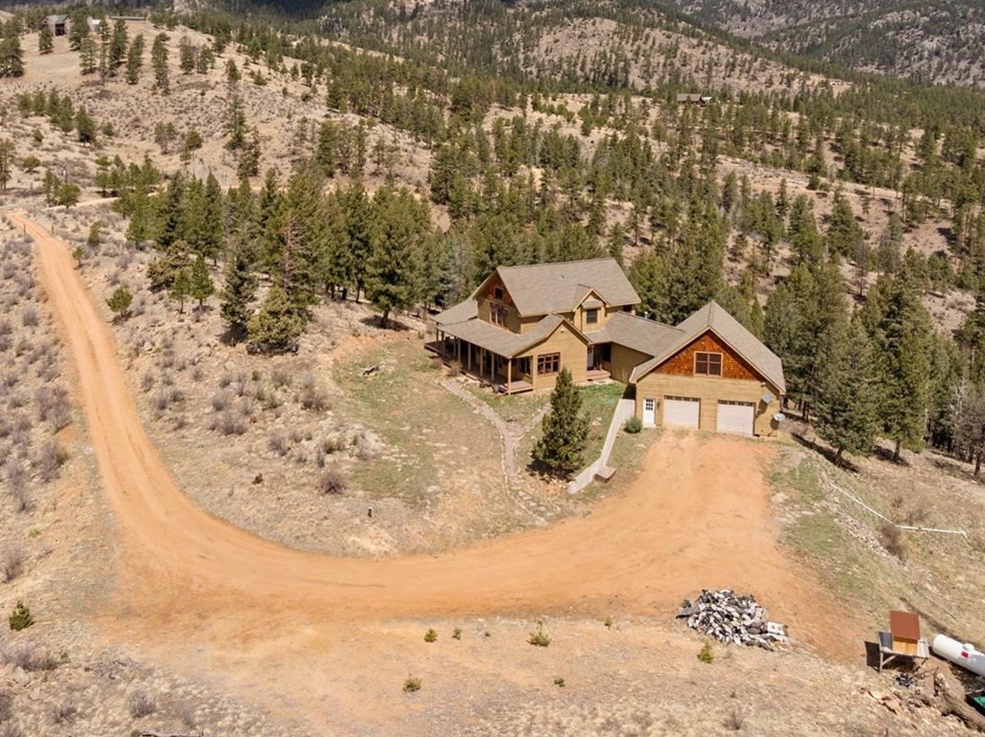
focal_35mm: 35
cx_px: 445
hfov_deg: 52.6
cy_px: 231
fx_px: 995
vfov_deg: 40.0
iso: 100
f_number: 2.8
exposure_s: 1/2500
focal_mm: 12.29
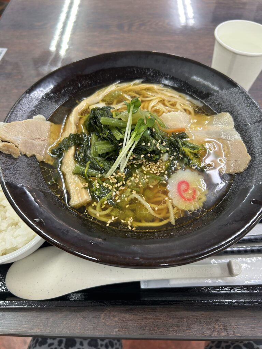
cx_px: 131
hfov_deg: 53.1
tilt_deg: -54.9
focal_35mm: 26
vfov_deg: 67.3
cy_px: 174
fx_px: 262
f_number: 1.5
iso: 80
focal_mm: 5.7
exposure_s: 1/50
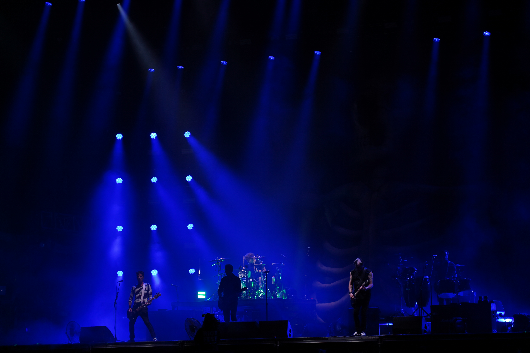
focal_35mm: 105
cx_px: 265
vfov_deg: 13.0
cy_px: 176
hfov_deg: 19.5
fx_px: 1546
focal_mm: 105
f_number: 4
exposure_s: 1/125
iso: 100
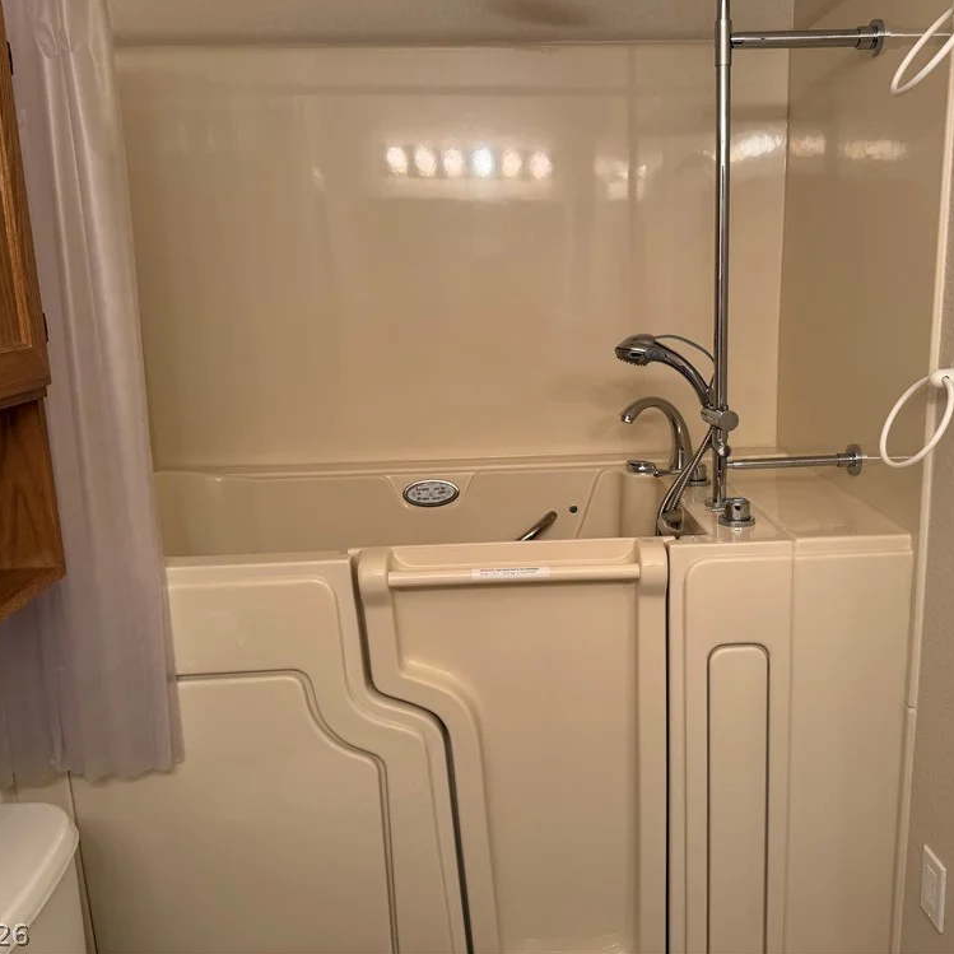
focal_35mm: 29
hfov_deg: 55.4
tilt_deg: -11.6
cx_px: 541
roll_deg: +1.3
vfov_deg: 55.6
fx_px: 904
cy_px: 466
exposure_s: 1/60
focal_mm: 6.76
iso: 125
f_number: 1.78
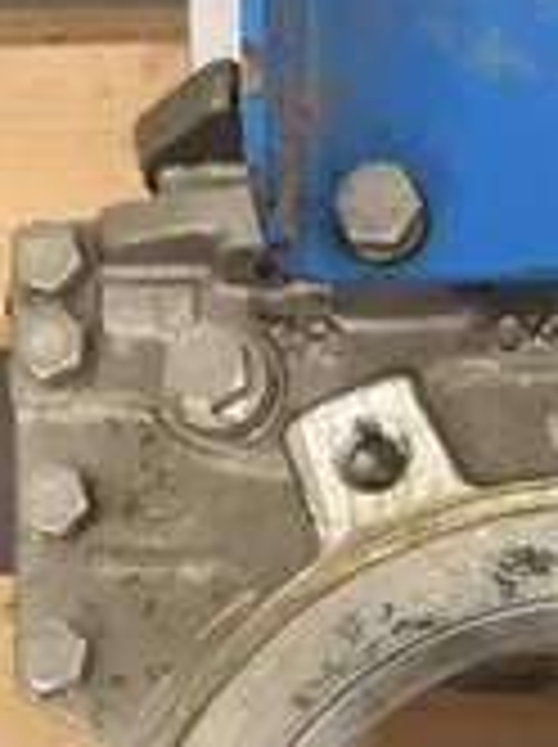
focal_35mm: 70
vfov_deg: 25.5
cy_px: 855
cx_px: 598
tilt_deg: -83.0
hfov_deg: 20.1
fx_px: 1508
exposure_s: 1/30
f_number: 2.2
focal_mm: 4.15
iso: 160
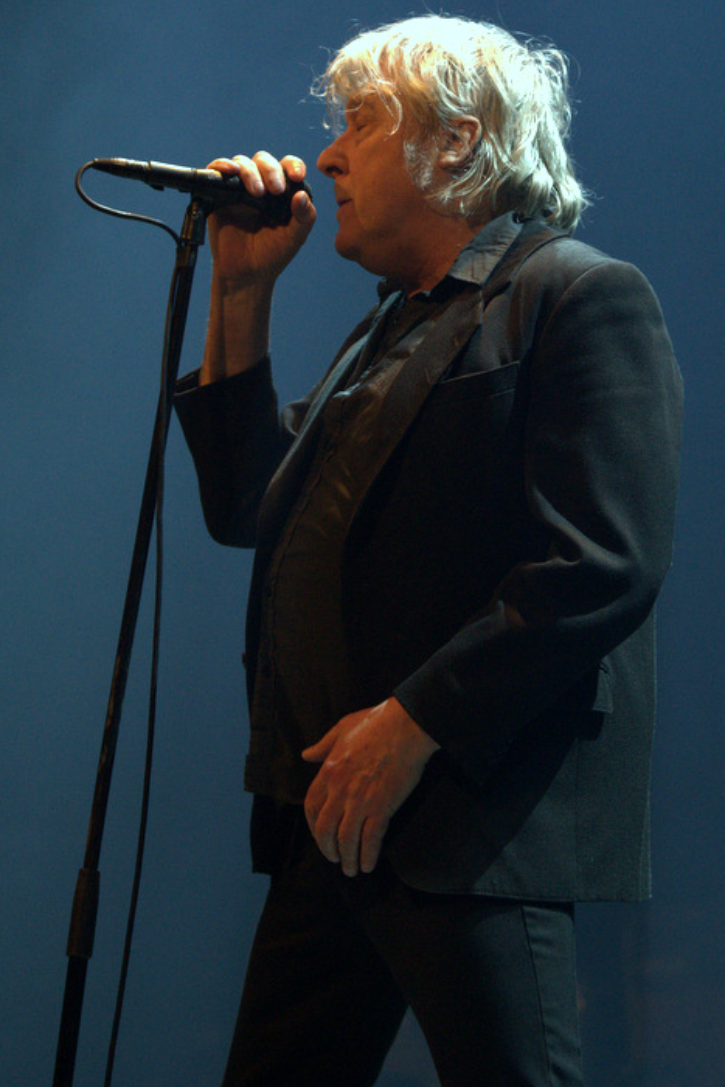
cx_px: 368
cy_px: 551
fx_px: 4423
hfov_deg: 9.4
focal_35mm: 147
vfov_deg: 14.0
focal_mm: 95
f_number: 2.8
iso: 3200
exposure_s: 1/400
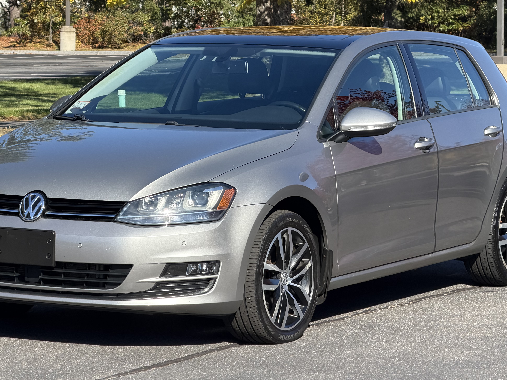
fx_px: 2153
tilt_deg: -1.6
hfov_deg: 13.4
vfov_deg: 10.1
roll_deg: +0.3
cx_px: 231
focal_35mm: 147
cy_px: 111
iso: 50
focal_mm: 16.89
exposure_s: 1/638
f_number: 2.8
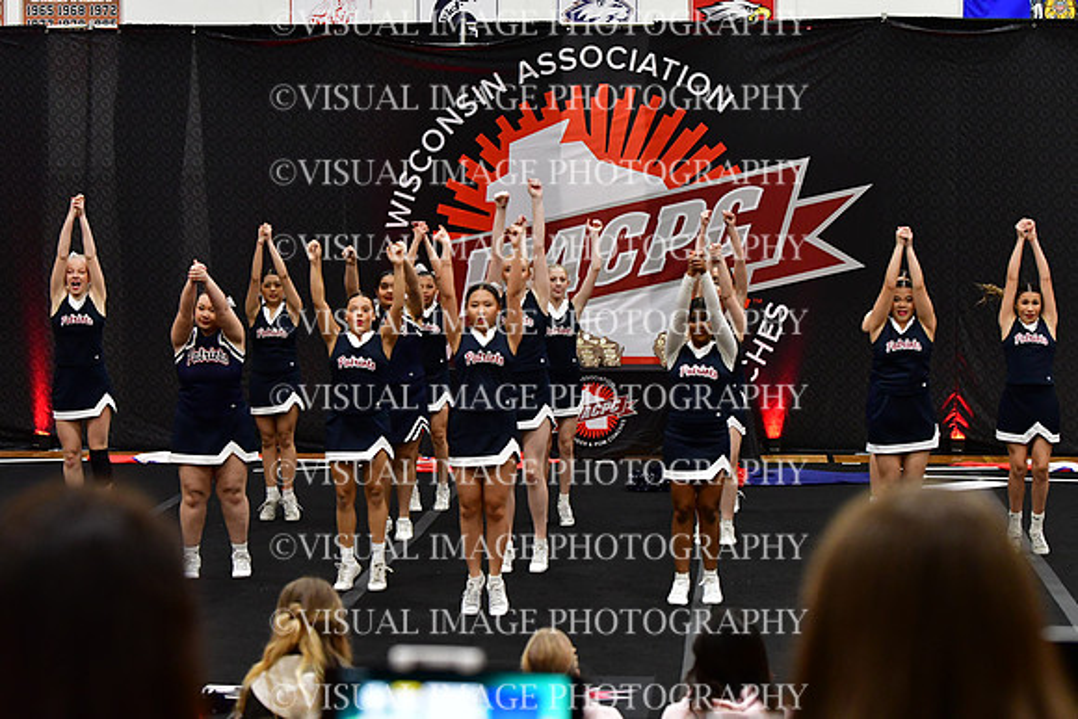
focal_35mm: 105
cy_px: 360
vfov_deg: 13.0
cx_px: 539
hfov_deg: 19.5
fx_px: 3145
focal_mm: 70
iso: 4000
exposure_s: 1/500
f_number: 4
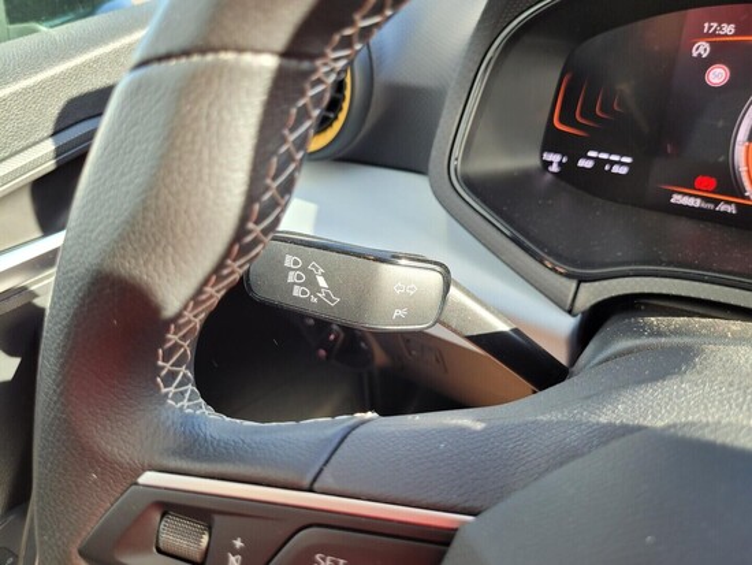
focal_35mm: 26
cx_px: 376
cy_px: 282
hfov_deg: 67.3
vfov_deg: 53.1
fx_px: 565
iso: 80
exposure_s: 1/120
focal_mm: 5.4
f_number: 1.8
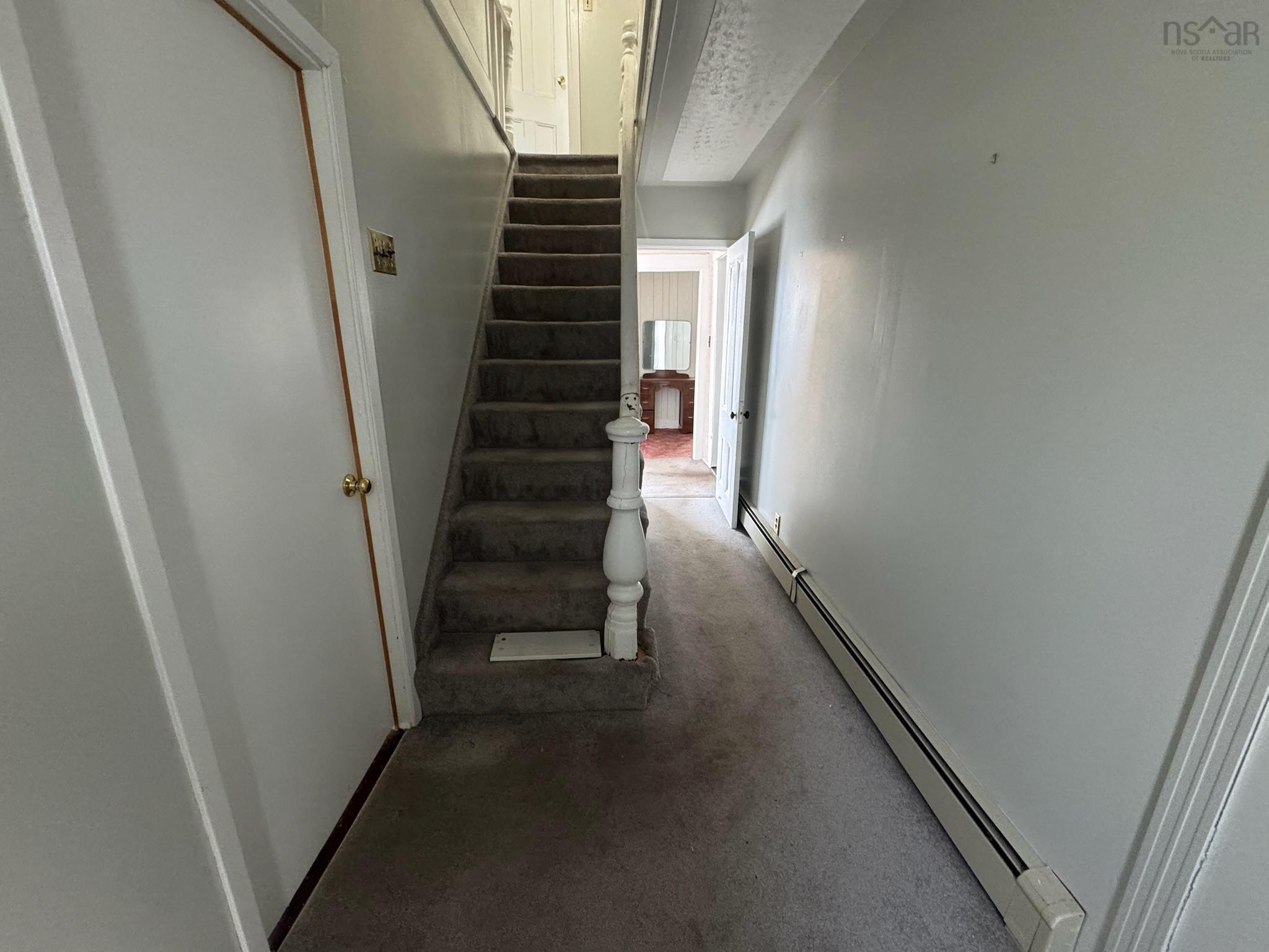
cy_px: 476
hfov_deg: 102.1
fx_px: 513
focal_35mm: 14
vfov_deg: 85.7
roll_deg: -0.8
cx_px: 634
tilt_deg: -15.7
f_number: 2.2
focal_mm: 2.22
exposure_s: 1/60
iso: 400
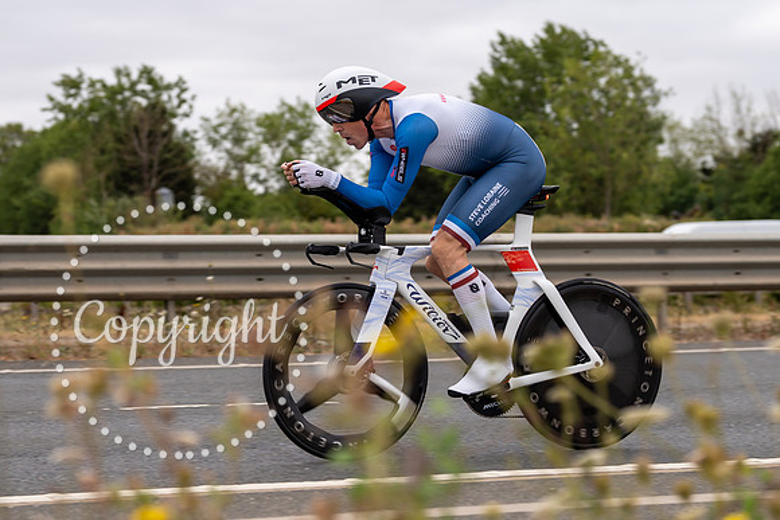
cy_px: 286
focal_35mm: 97
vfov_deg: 14.1
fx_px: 2102
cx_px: 365
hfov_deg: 21.0
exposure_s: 1/800
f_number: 3.5
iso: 100
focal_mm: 70
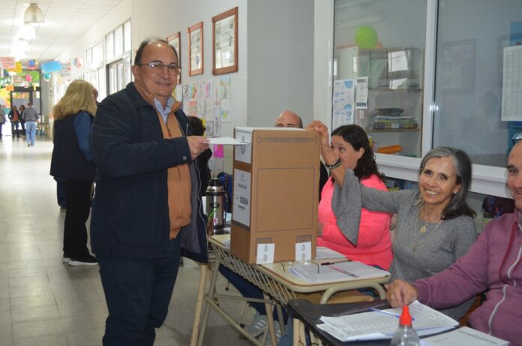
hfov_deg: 43.7
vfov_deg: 29.7
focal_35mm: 45
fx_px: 651
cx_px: 261
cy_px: 173
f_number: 4.5
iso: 800
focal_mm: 30
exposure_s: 1/60
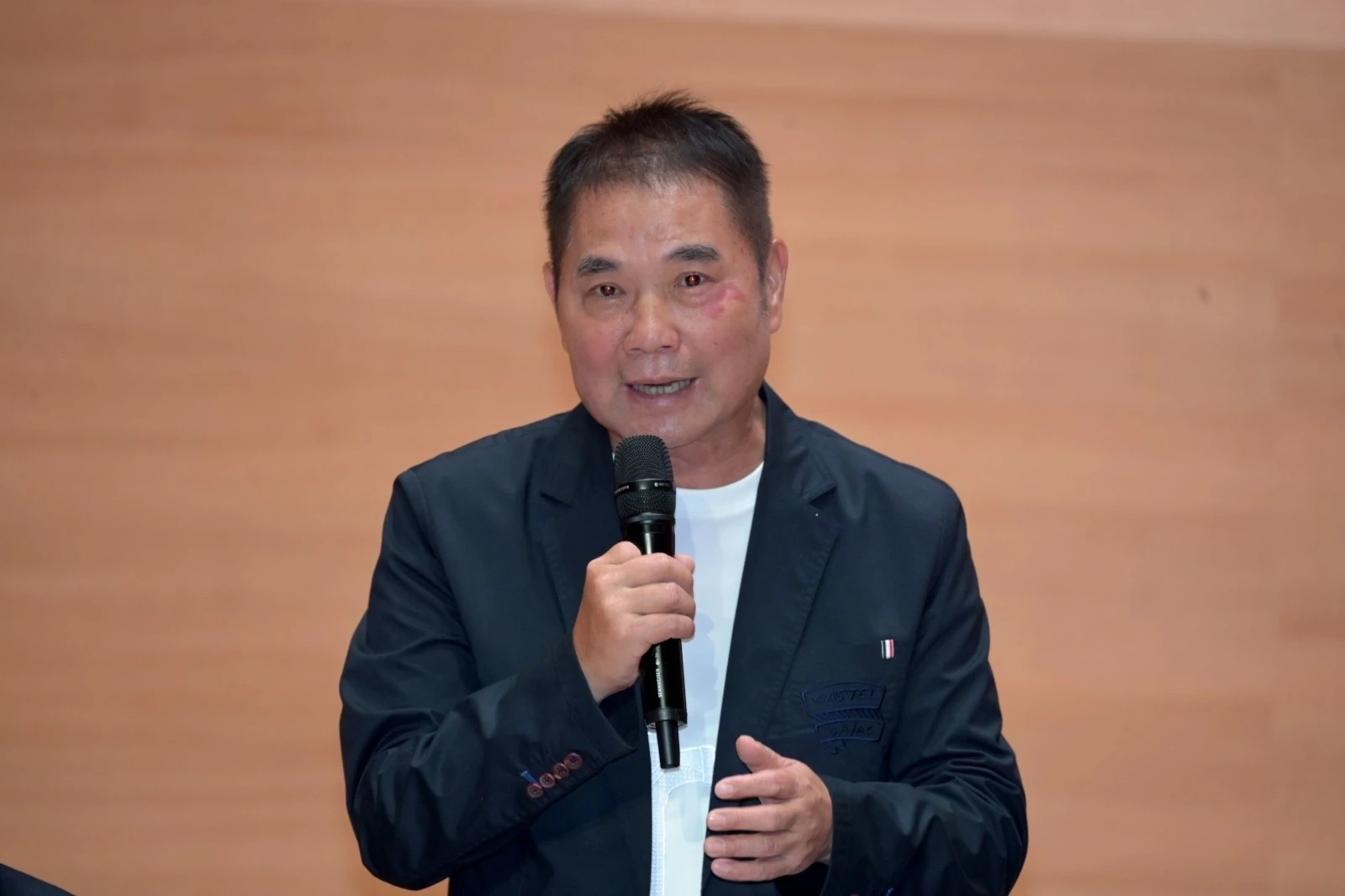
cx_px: 672
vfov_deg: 3.4
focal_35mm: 400
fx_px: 14940
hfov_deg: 5.2
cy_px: 448
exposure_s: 1/200
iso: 2000
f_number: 5.6
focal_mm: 400
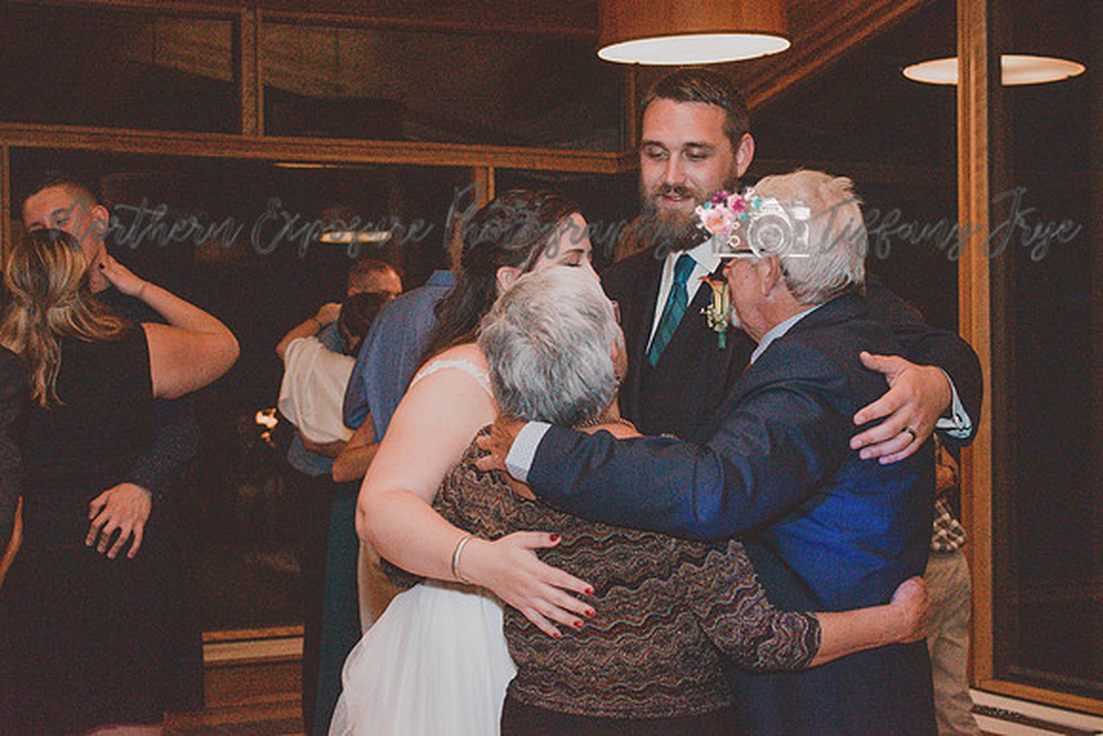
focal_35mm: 63
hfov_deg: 31.9
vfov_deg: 21.6
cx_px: 552
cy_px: 368
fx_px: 1931
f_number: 5
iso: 6400
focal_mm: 42
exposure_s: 1/60
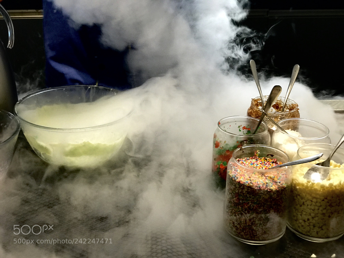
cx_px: 172
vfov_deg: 25.7
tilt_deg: -25.2
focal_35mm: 57
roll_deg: +0.1
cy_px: 129
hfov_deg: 33.8
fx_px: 566
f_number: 2.8
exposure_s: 1/50
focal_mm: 6.6
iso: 250
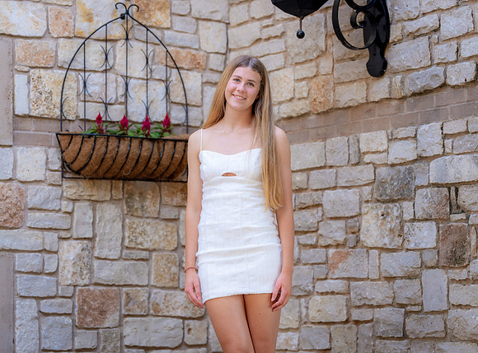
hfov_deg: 17.6
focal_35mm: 112
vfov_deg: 13.1
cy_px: 176
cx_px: 244
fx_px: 1544
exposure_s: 1/320
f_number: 2.8
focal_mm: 100
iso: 400
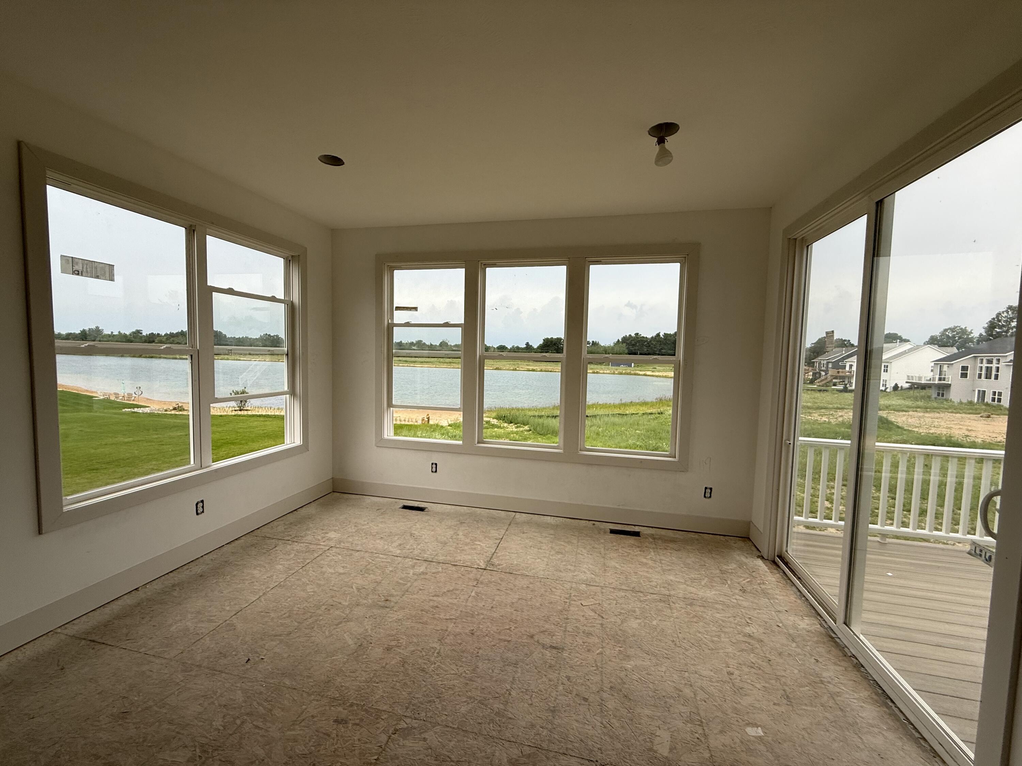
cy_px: 383
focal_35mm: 14
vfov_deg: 85.7
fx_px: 413
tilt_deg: -2.5
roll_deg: -1.9
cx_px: 511
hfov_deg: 102.1
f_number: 2.2
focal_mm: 2.22
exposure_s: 1/306
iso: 50
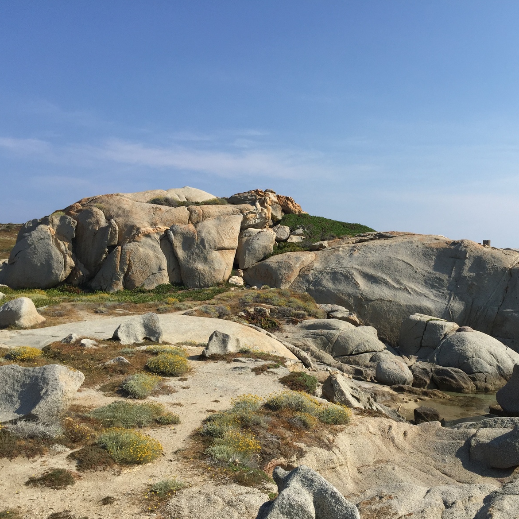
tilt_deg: +1.7
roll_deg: -1.0
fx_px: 594
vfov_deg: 47.2
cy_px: 264
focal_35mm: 35
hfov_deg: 46.5
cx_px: 344
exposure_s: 1/2825
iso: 32
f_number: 2.2
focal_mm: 4.15
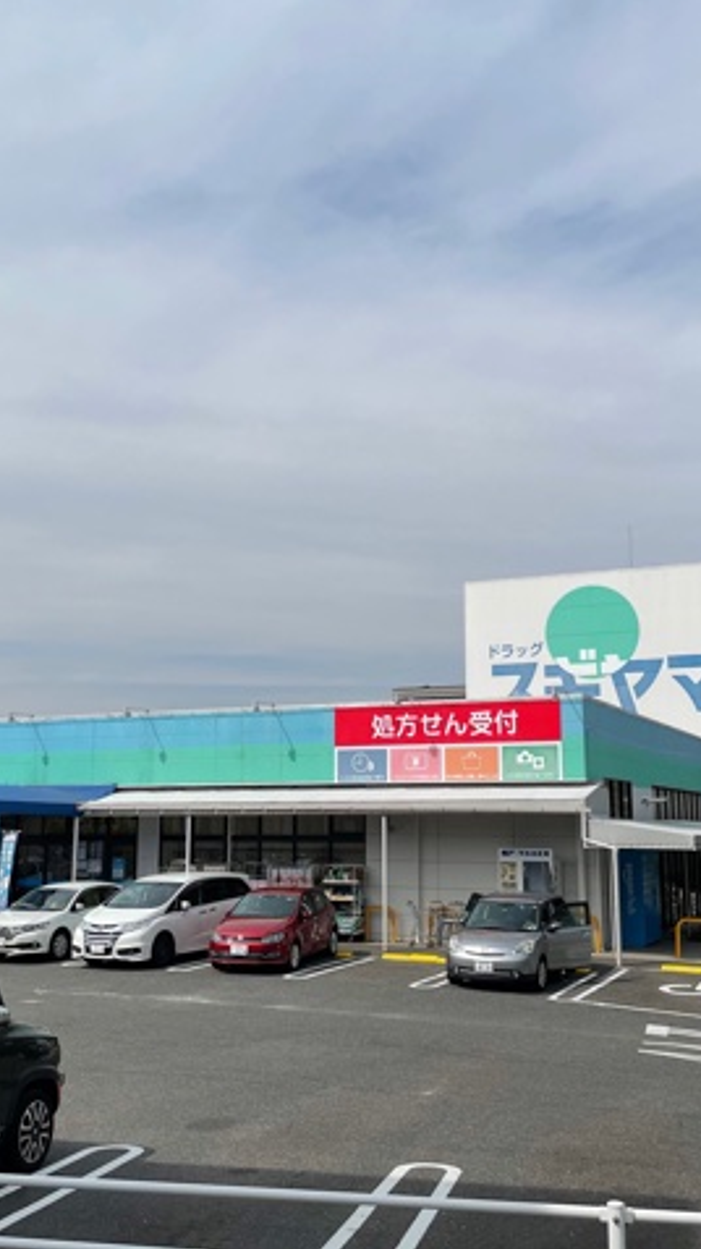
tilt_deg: +9.3
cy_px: 623
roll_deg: -0.4
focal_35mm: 38
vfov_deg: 52.8
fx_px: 1257
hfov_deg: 31.2
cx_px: 324
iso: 32
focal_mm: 4.2
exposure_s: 1/6494
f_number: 1.6
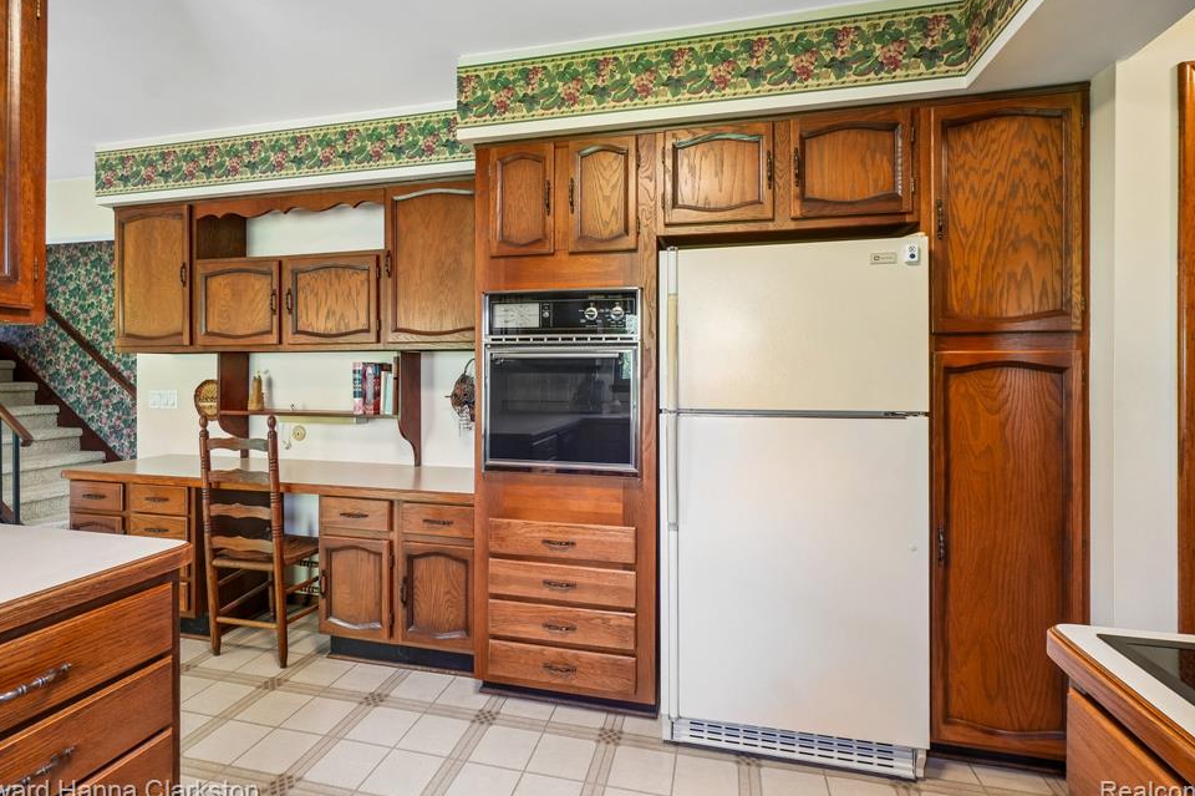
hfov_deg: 96.8
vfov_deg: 73.7
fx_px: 531
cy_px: 386
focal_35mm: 16
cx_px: 589
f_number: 8
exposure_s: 1/6
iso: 400
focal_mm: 10
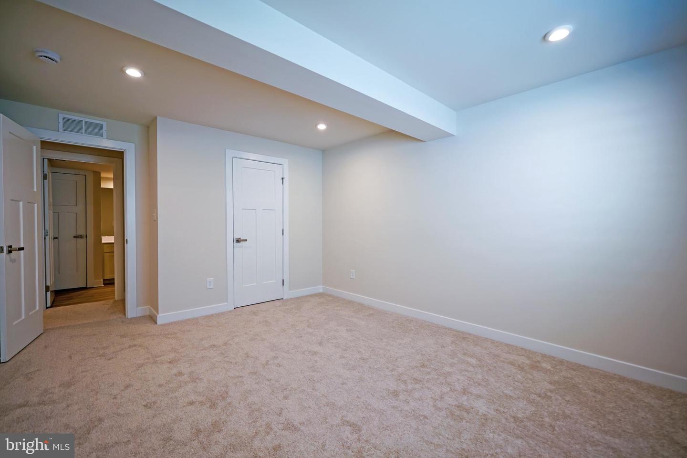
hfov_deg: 100.4
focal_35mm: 15
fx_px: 286
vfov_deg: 77.3
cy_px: 229
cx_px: 344
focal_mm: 10
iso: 100
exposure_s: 1/30
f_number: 3.2
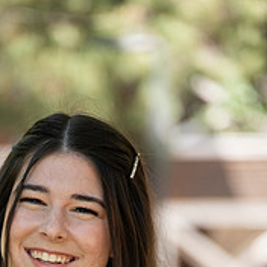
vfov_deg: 3.8
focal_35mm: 457
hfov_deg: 3.8
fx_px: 3988
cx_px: 109
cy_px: 337
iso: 640
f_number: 5.6
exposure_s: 1/320
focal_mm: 210
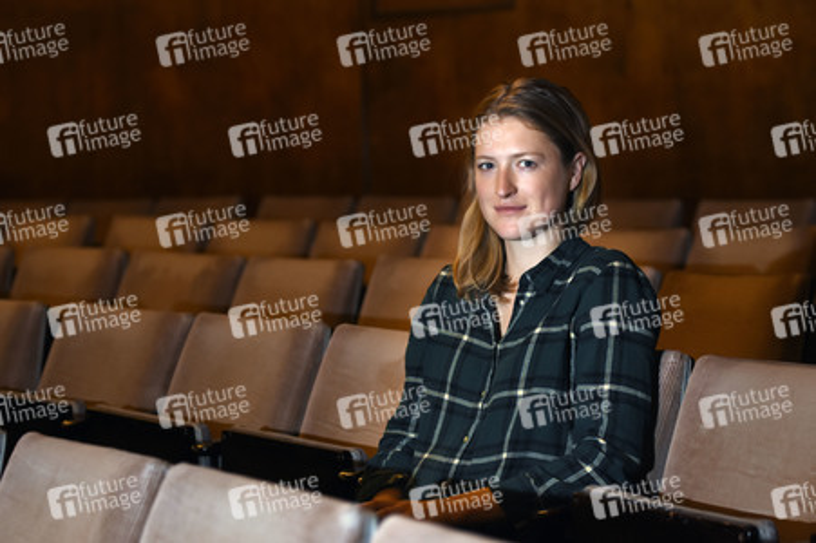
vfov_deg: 13.0
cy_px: 272
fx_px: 2378
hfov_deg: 19.5
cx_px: 408
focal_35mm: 105
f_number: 3.2
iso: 800
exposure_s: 1/160
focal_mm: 70
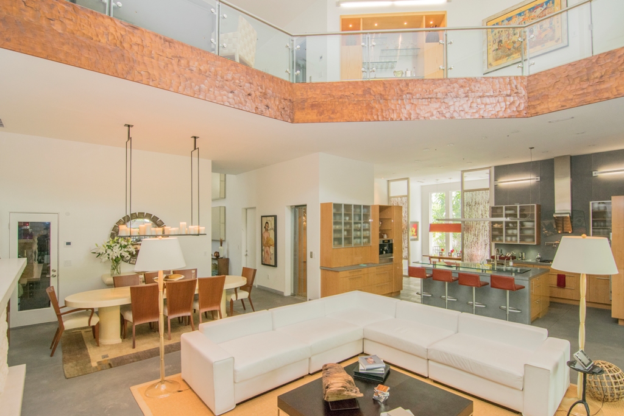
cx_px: 312
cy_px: 208
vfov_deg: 72.1
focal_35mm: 16
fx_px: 286
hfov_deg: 95.0
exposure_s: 1/60
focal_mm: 11
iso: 400
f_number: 7.1
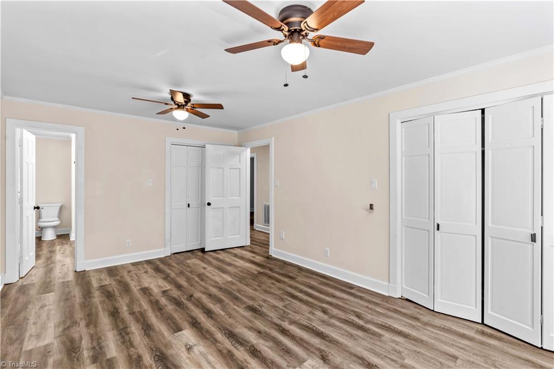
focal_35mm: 16
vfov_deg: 73.7
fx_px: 246
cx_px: 277
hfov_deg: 96.8
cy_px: 184
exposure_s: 1/5
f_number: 8
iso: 100
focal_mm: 16
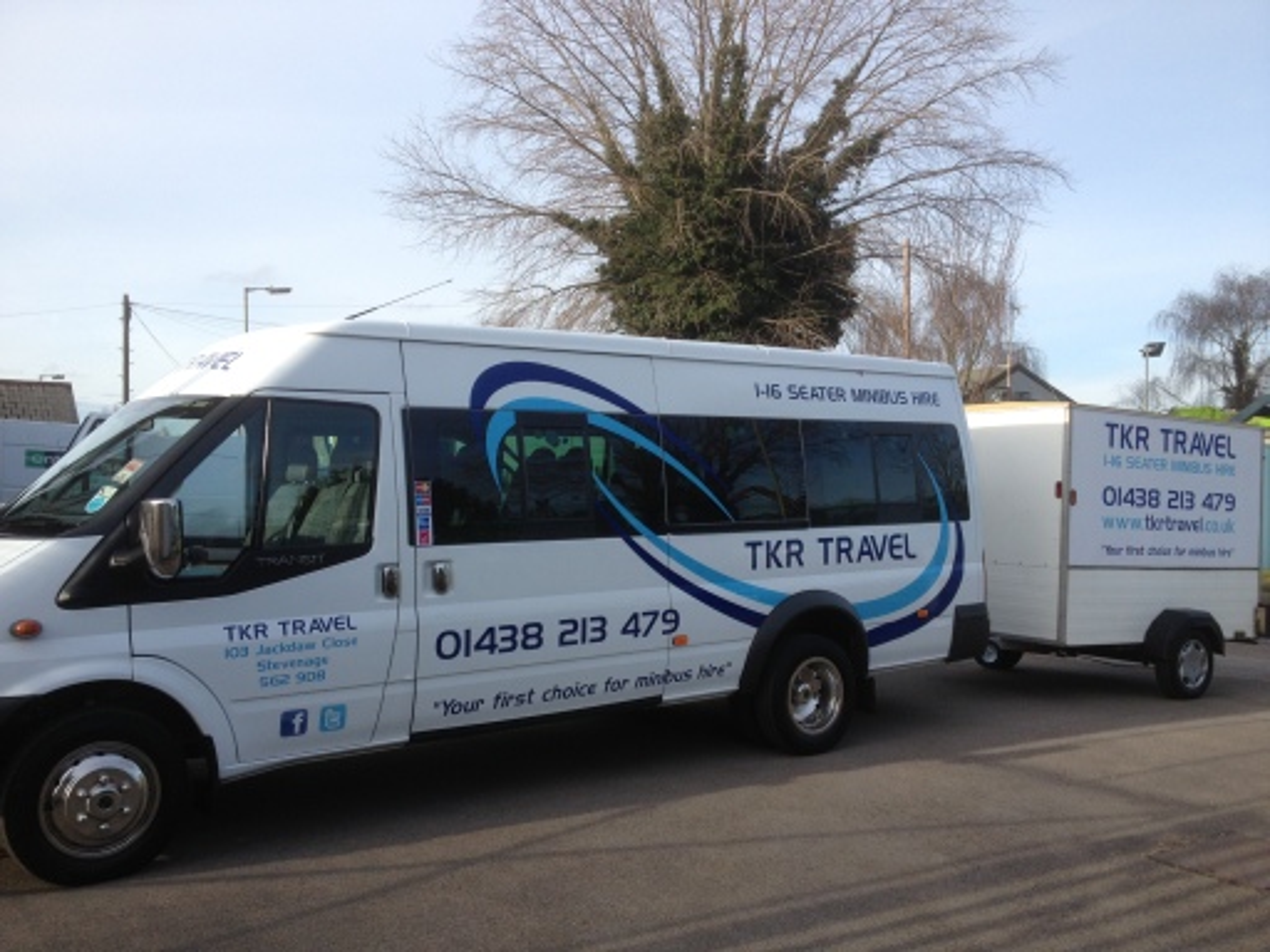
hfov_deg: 52.6
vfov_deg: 40.7
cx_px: 635
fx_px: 1284
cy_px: 476
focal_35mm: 35
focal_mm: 4.28
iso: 50
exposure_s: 1/665
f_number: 2.4
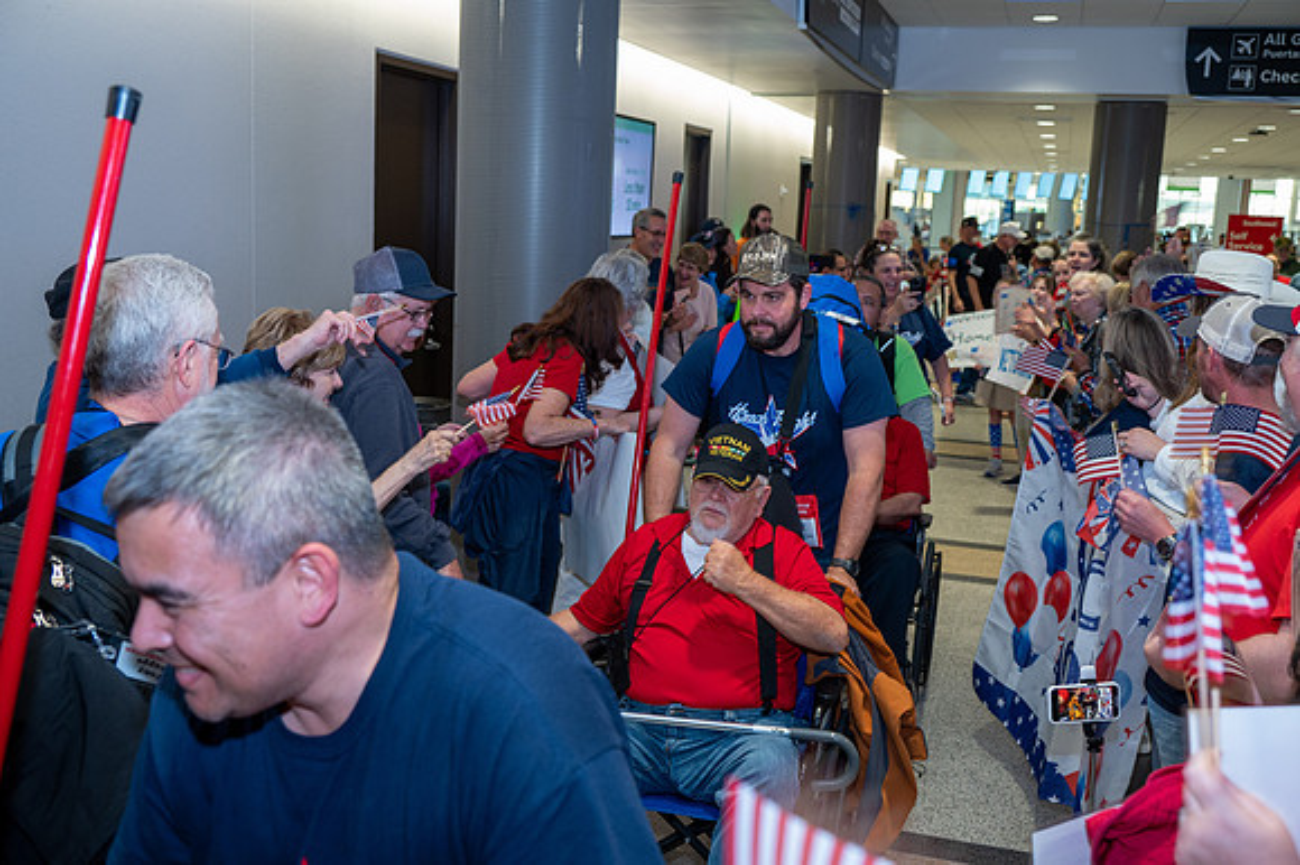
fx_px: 1299
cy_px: 432
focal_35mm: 36
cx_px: 650
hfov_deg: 53.2
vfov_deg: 36.8
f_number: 4.8
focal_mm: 36
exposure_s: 1/40
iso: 1100
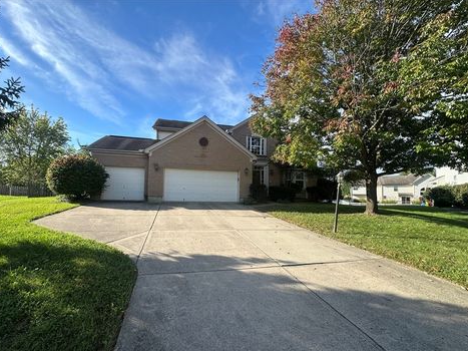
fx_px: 203
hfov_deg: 98.1
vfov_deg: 81.6
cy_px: 186
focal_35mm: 15
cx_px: 220
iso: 50
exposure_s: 1/988
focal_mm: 2.22
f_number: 2.2
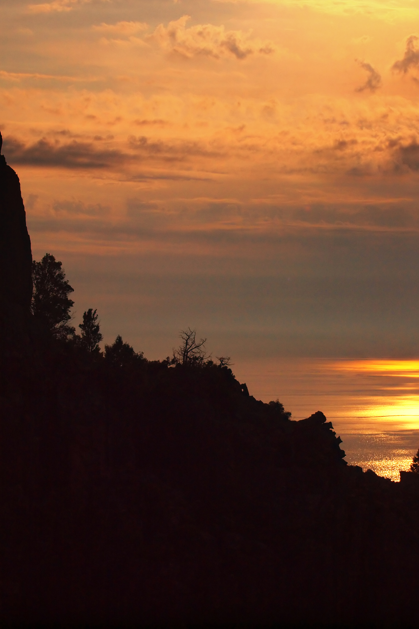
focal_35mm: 106
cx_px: 277
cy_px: 313
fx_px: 1851
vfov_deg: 19.3
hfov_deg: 12.9
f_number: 11
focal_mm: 38
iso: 200
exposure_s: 1/800
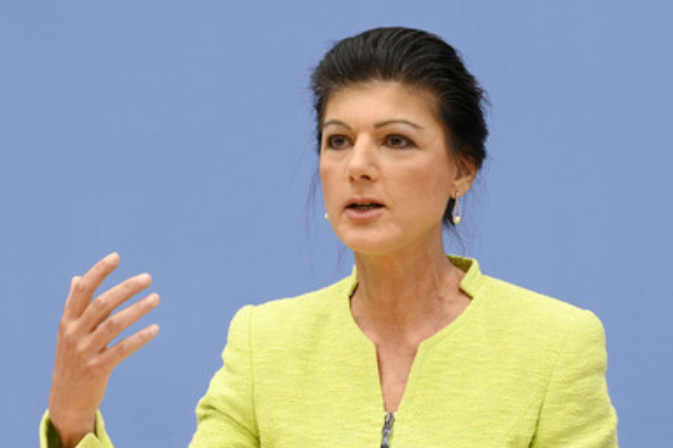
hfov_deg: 15.1
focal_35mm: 136
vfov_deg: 10.1
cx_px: 343
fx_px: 2540
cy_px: 261
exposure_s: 1/640
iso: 5000
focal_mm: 116
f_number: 5.6
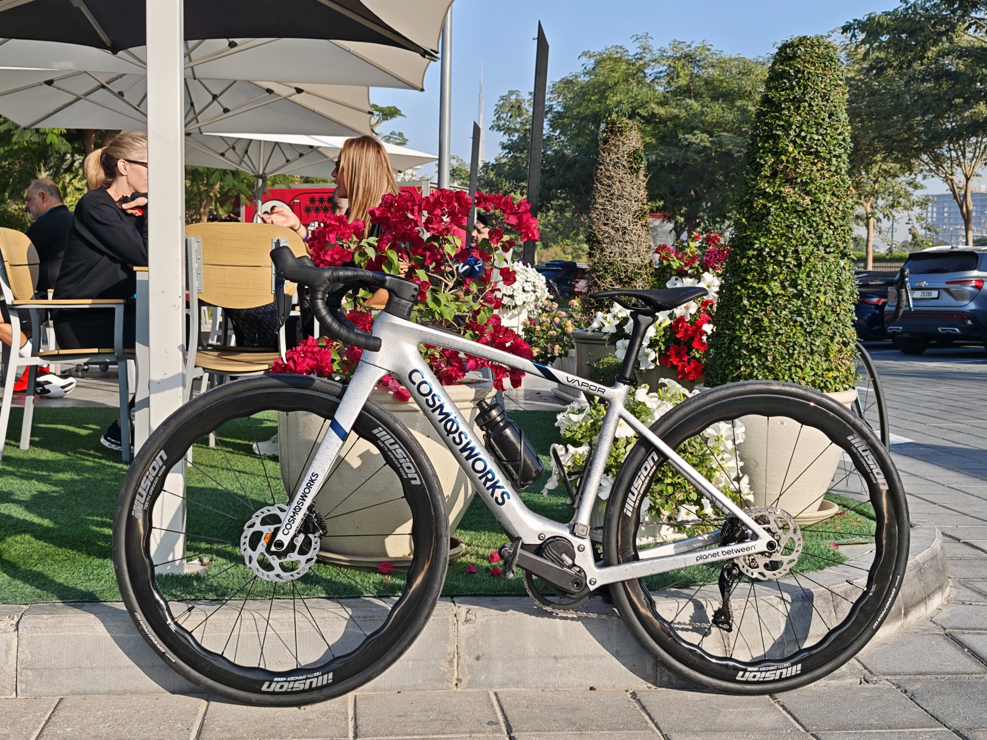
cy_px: 374
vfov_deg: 30.9
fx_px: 1340
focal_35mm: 47
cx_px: 499
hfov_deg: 40.4
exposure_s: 1/2349
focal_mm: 6.55
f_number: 1.62
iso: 50
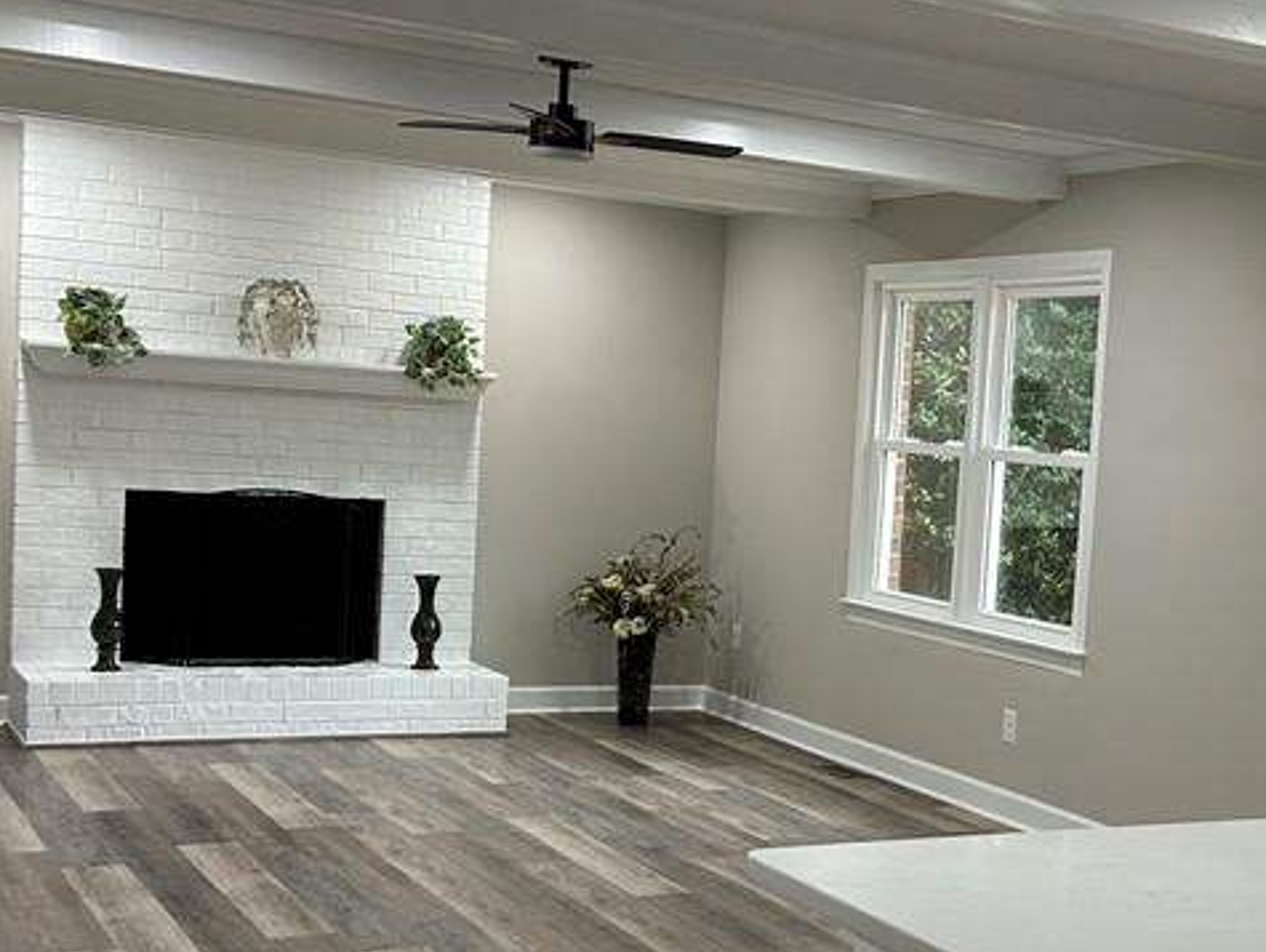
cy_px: 592
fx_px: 2050
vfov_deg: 26.1
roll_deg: -3.0
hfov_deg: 33.3
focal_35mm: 56
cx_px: 1021
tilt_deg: -4.2
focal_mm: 5.7
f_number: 1.5
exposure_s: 1/120
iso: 125
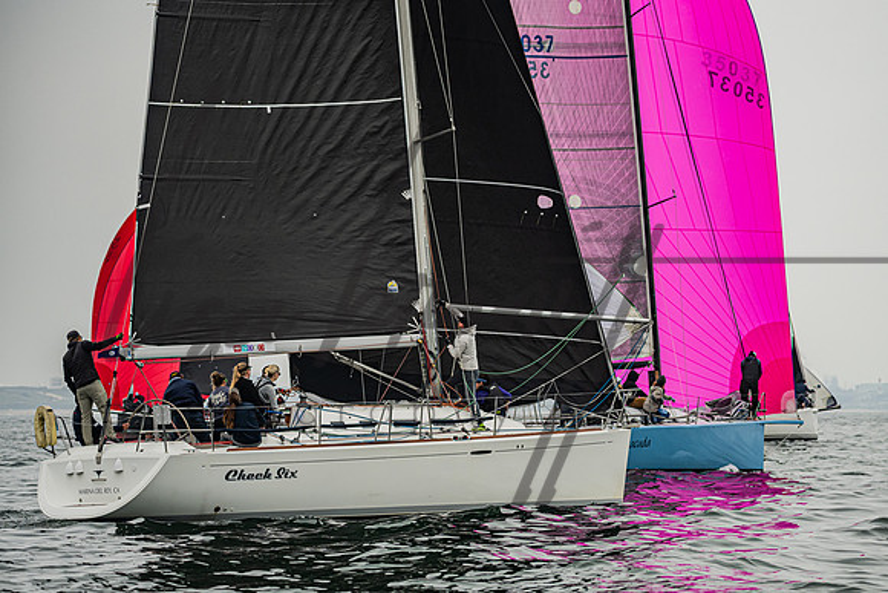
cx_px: 567
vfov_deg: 9.4
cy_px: 327
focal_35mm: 145
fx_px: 3586
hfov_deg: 14.1
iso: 360
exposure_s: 1/4000
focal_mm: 110
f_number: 4.5
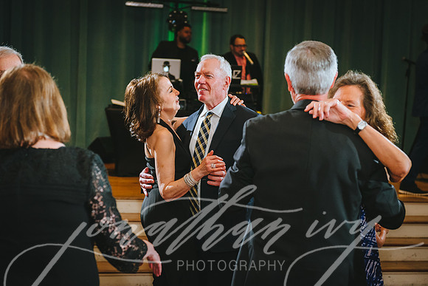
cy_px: 143
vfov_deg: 21.9
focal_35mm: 62
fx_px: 737
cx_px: 214
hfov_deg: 32.4
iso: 1250
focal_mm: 62
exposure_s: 1/160
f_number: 3.5
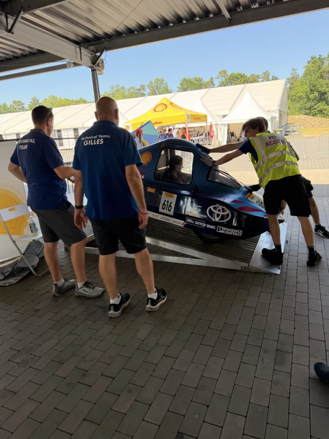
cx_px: 164
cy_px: 220
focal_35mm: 24
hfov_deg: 56.8
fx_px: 304
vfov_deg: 71.6
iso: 80
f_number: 1.78
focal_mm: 6.76
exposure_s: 1/649
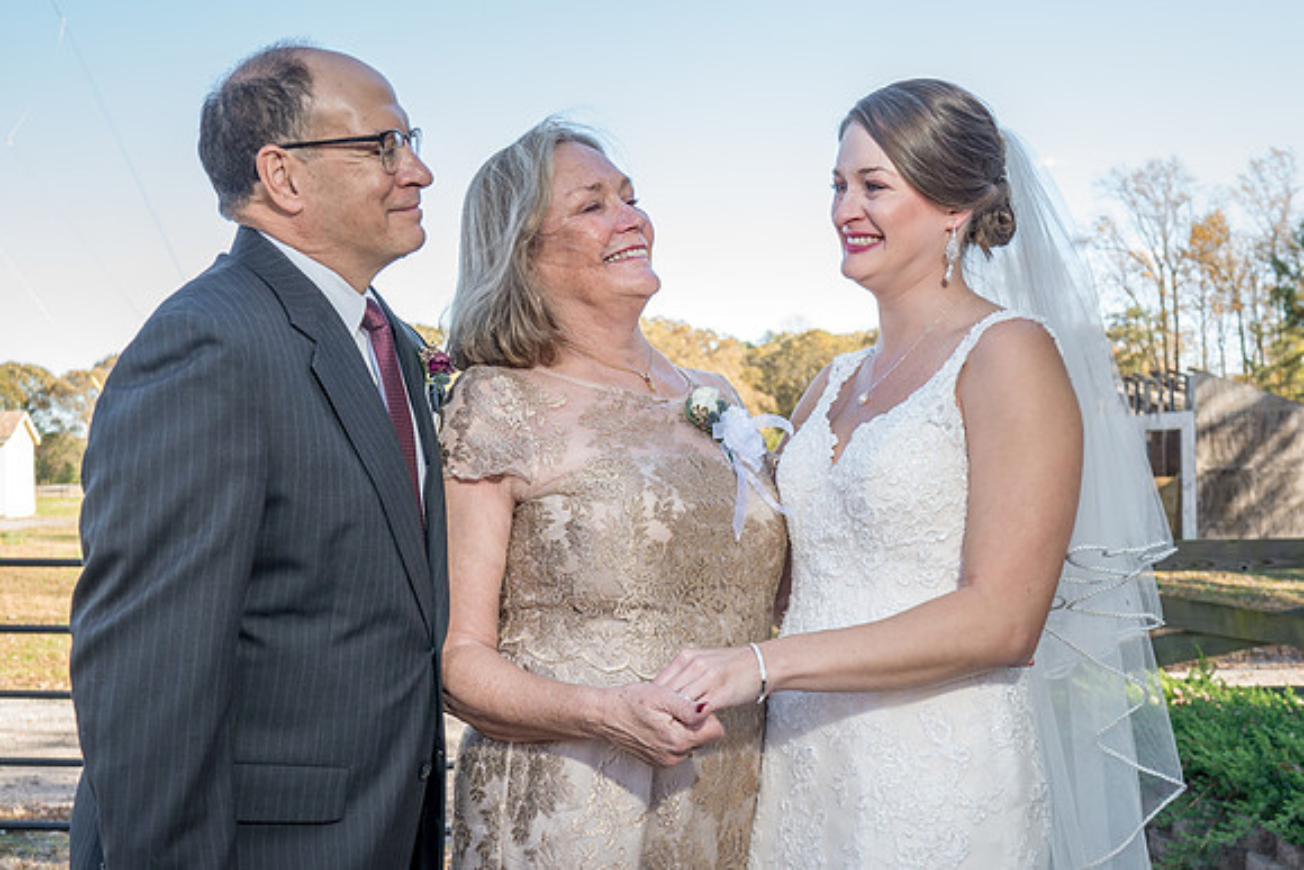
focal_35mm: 41
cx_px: 632
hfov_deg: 47.0
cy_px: 498
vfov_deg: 32.3
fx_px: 1498
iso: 400
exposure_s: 1/200
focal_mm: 35
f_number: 5.6
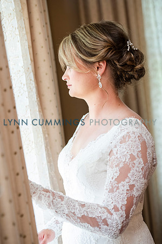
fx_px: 661
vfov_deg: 20.8
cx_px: 81
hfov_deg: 14.0
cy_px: 122
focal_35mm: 98
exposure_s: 1/200
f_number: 3.5
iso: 1000
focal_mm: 98
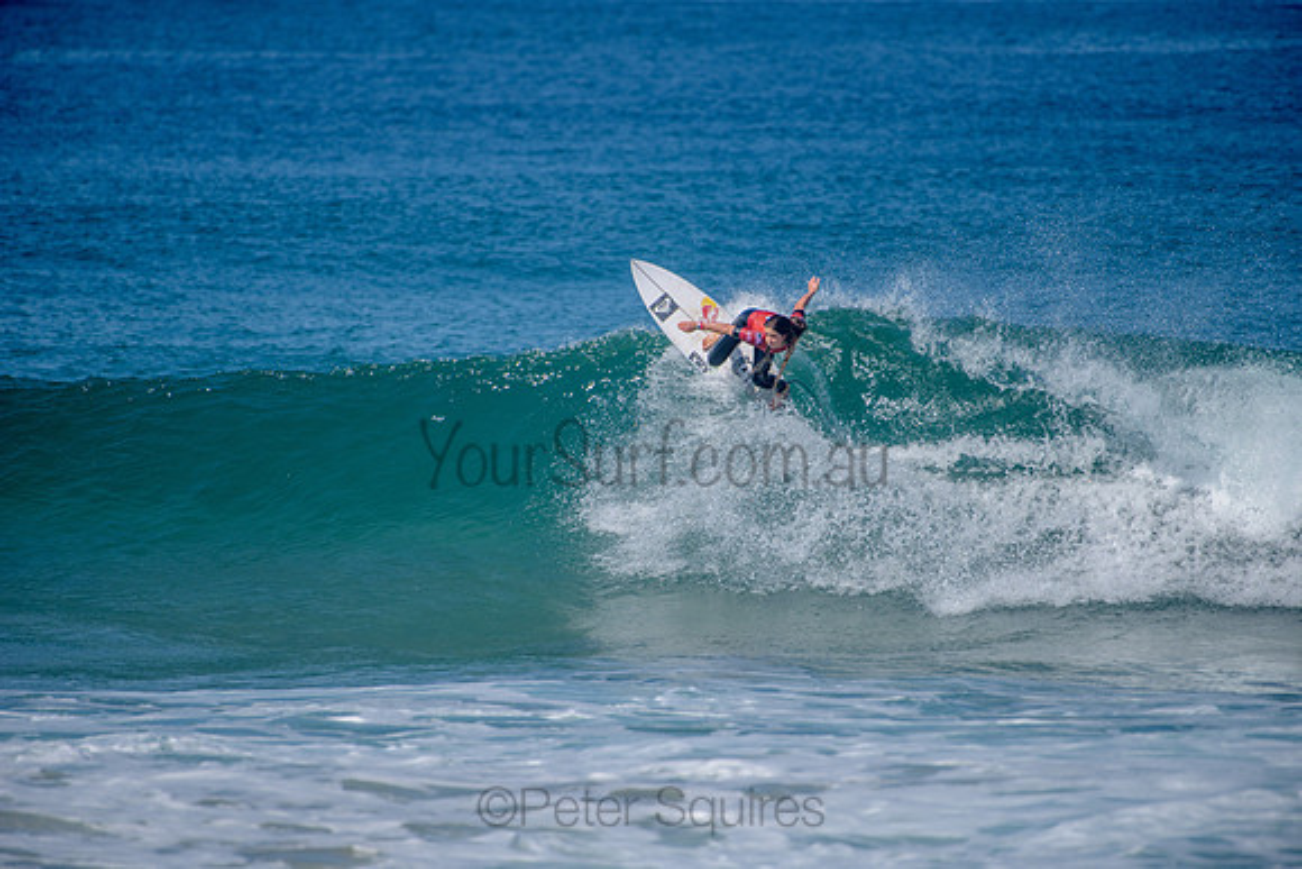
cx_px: 651
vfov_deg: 2.8
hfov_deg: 4.1
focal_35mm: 500
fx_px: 18087
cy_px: 434
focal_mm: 500
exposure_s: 1/2000
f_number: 5.6
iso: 160
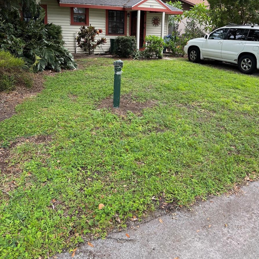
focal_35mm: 31
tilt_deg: -11.1
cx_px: 130
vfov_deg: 51.6
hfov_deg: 52.5
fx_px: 262
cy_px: 88
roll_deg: -1.4
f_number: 1.6
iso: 50
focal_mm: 5.96
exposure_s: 1/403
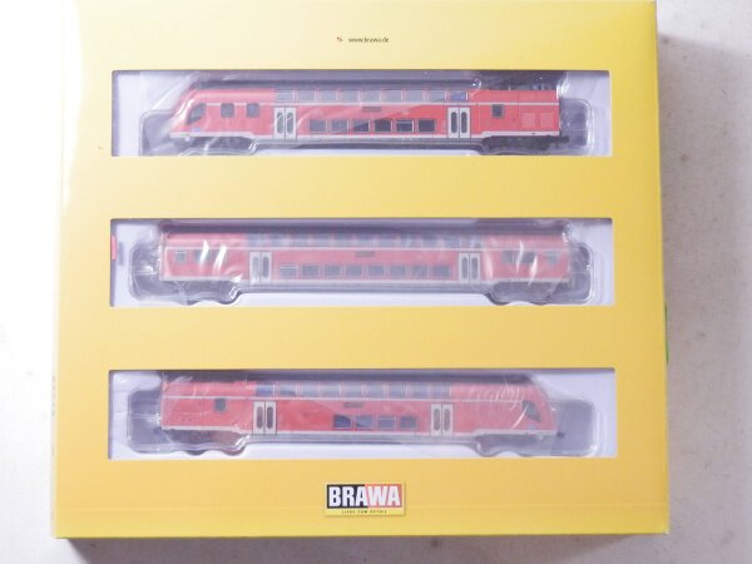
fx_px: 1434
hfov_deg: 29.4
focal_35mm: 66
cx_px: 376
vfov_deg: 22.3
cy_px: 282
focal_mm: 11.9
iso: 1000
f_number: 4.4
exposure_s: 1/160
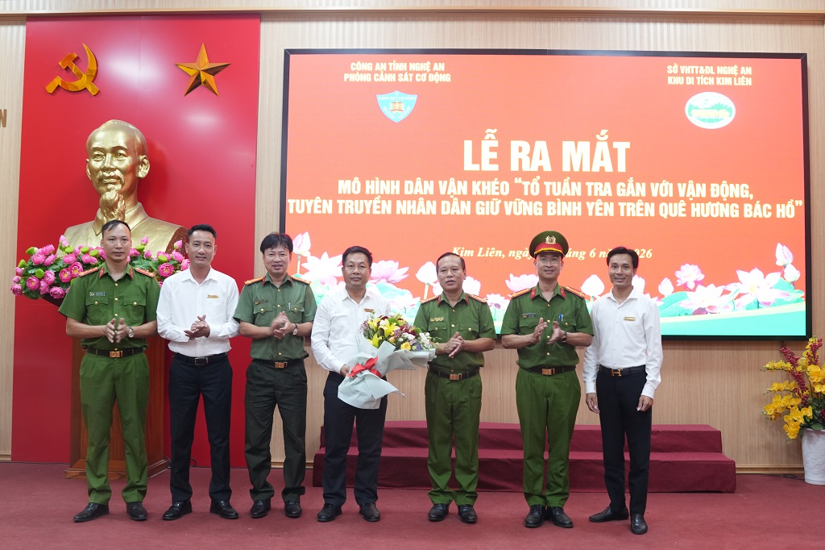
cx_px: 412
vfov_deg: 36.8
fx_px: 825
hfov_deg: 53.1
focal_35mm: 36
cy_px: 275
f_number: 2.8
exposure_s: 1/40
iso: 640
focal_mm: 24
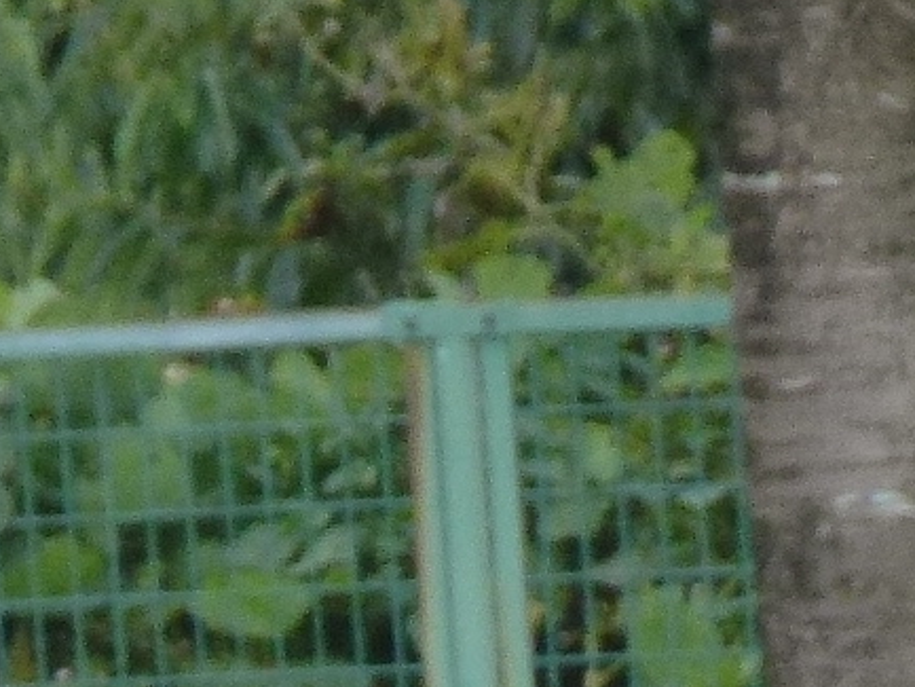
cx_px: 1786
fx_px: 59966
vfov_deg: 0.7
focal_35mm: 2268
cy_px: 1666
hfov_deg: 0.9
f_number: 5.9
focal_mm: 68.8
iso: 200
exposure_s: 1/125
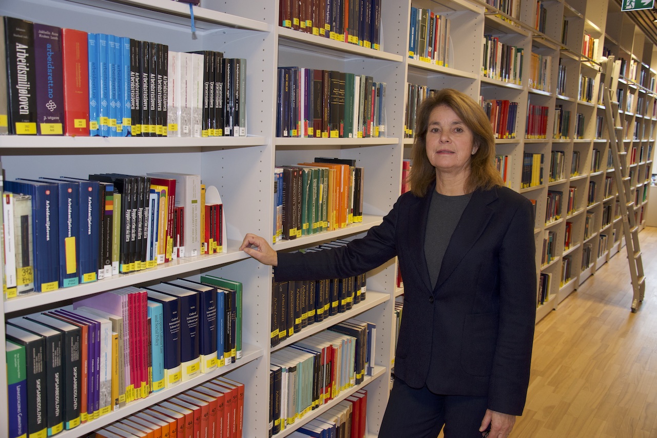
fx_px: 602
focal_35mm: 33
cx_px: 328
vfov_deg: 40.0
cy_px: 219
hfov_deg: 57.2
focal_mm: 22
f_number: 4.5
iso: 800
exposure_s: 1/80
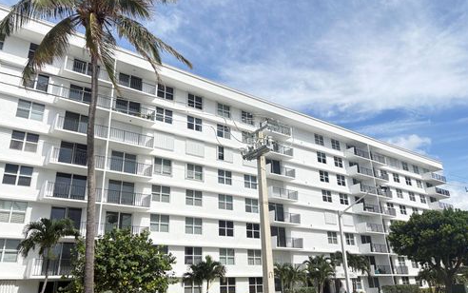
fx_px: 357
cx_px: 232
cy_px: 144
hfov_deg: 66.4
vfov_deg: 44.6
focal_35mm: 28
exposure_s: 1/3279
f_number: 1.6
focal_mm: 5.96
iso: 64
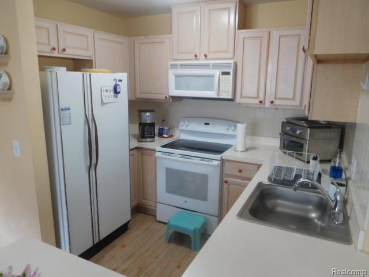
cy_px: 138
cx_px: 184
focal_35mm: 25
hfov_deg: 69.4
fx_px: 266
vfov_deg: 54.9
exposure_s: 1/30
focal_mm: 4.5
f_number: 3.4
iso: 160
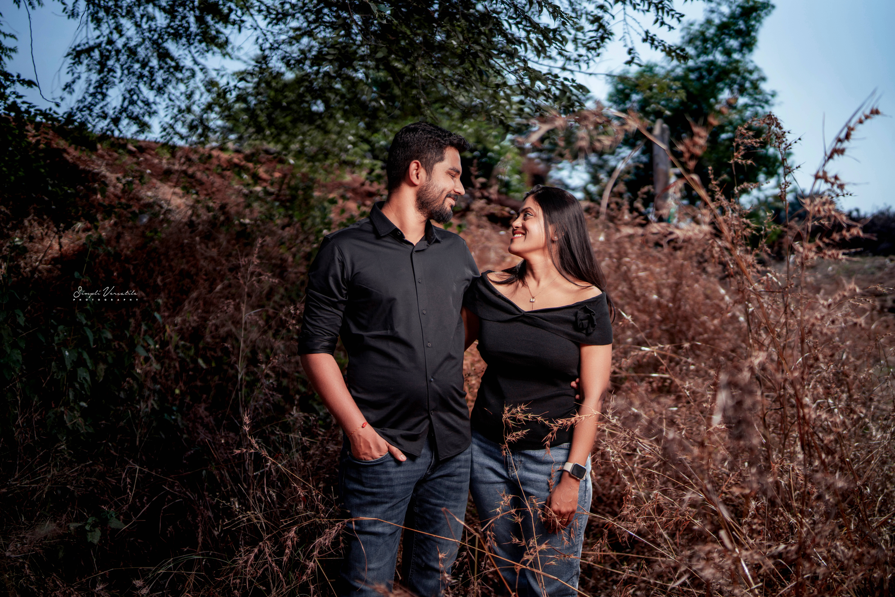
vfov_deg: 37.9
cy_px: 298
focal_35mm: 35
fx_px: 870
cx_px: 448
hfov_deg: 54.4
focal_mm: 35
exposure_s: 1/8000
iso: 50
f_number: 1.4
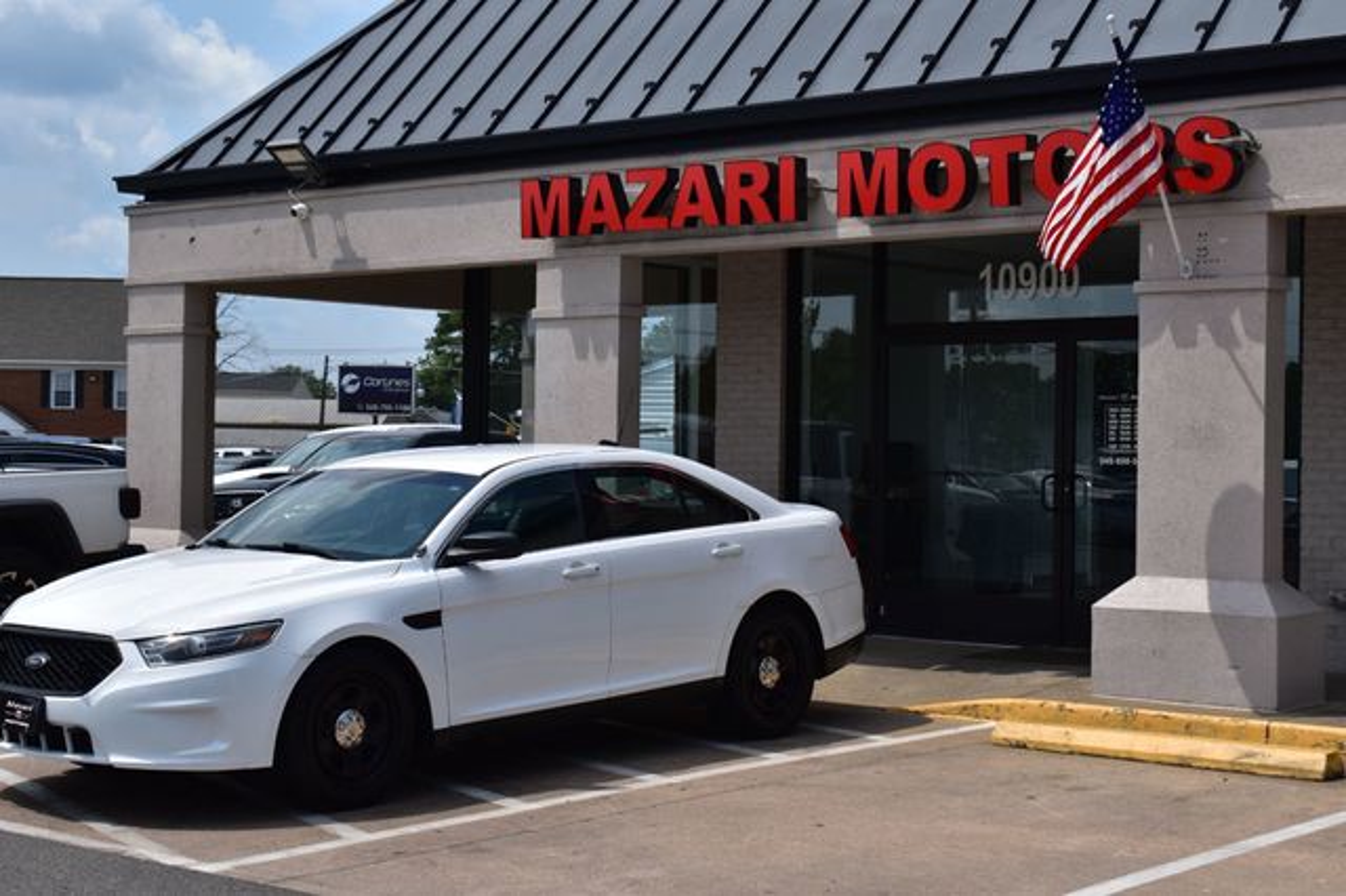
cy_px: 448
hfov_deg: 33.4
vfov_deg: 22.6
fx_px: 2242
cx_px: 673
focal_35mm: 60
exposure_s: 1/500
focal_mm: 40
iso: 220
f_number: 11
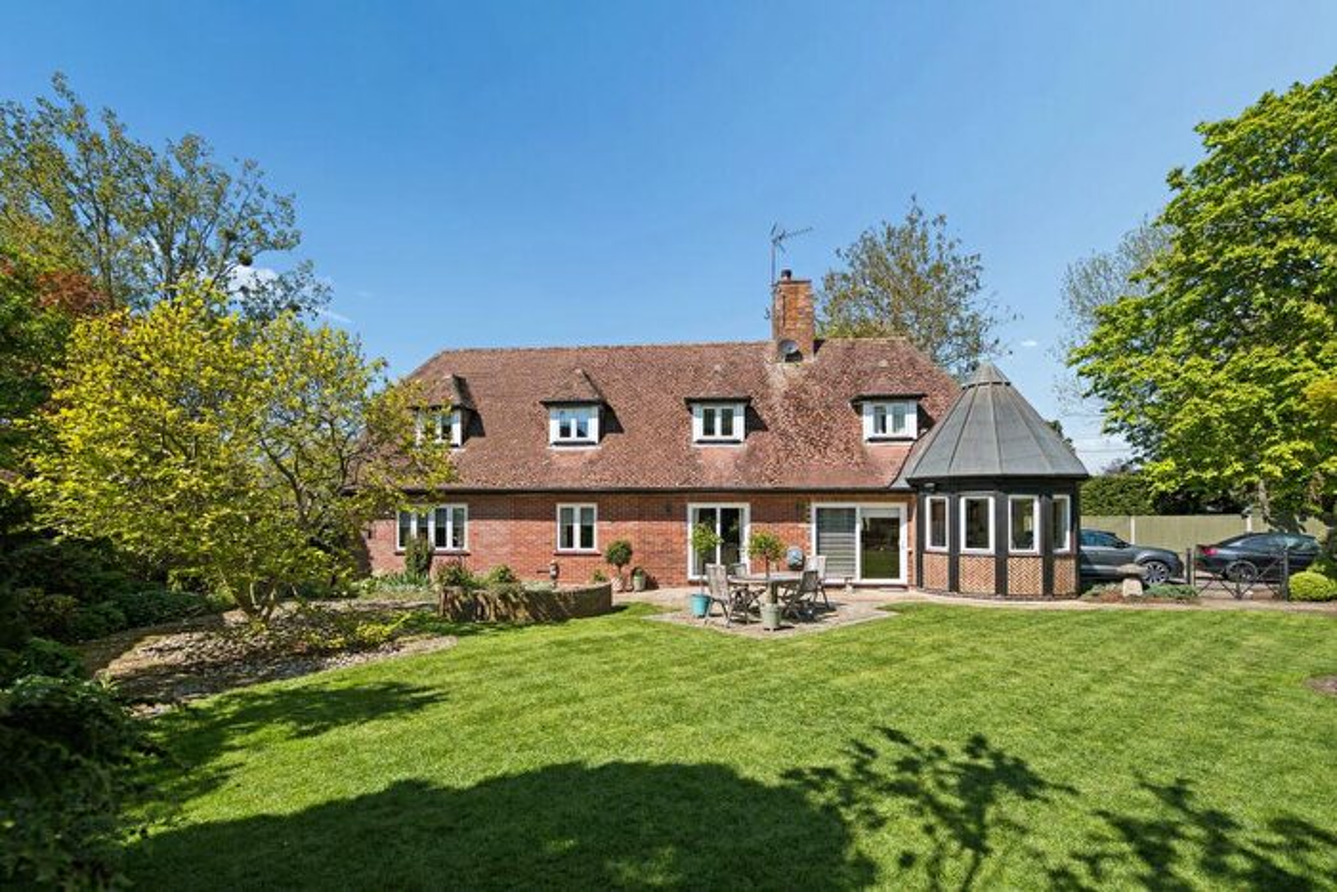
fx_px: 594
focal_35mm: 16
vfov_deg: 73.8
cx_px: 668
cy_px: 446
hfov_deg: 96.7
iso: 100
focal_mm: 16
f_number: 6.3
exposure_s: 1/400
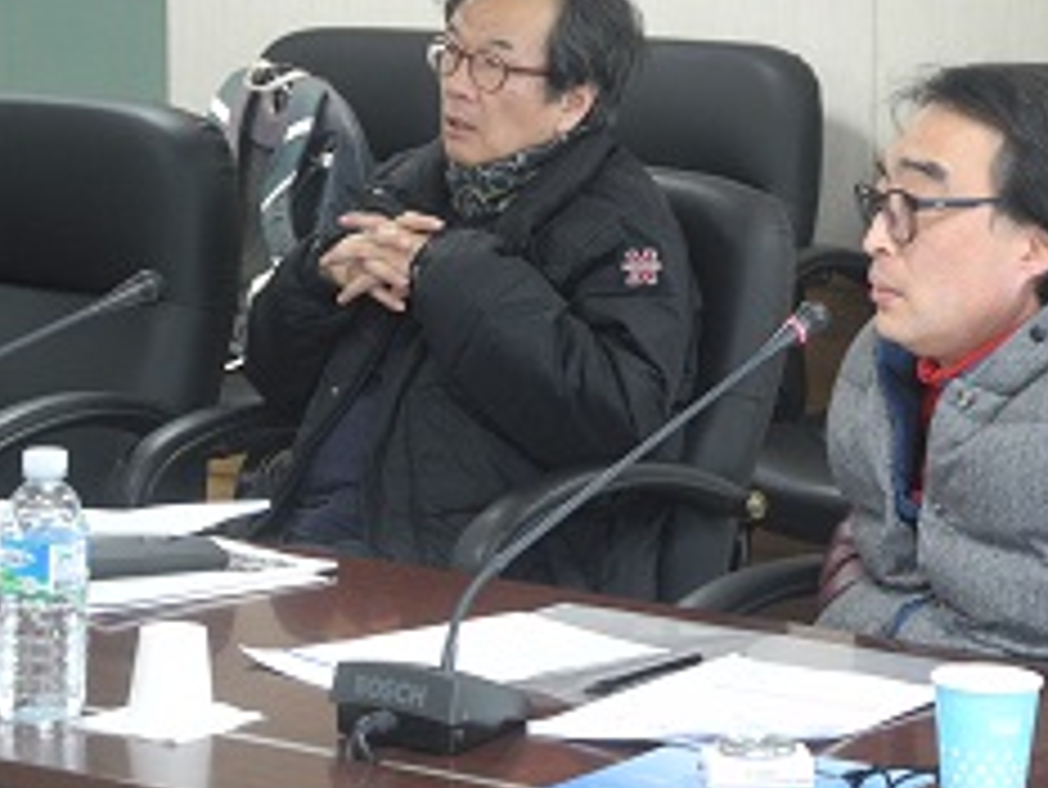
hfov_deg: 14.8
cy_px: 257
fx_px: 4029
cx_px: 708
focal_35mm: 133
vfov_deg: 11.1
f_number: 4
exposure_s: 1/31.1
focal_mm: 18.1
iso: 400
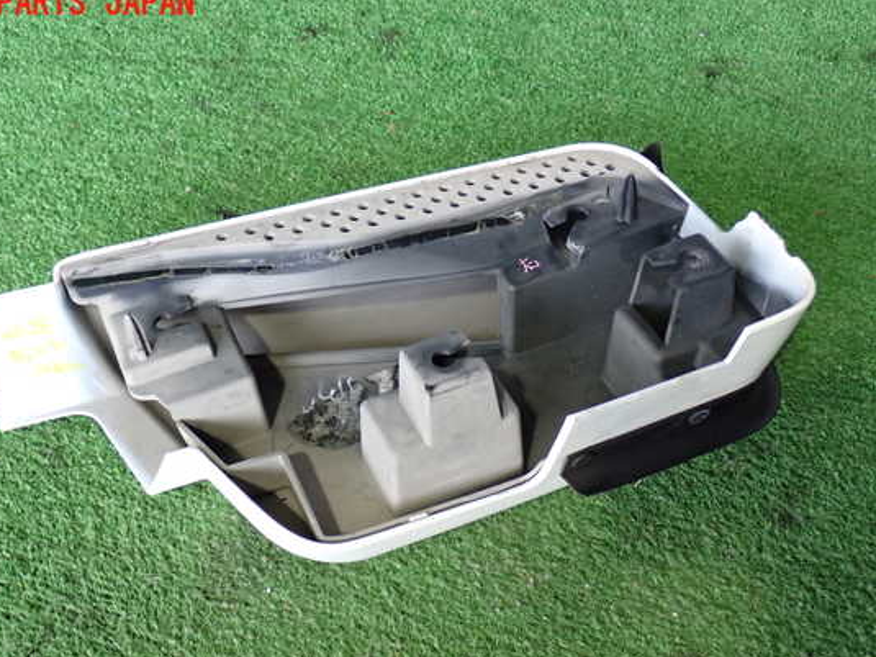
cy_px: 352
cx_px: 388
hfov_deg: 41.2
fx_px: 1164
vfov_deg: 31.5
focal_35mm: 46
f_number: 2.8
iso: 400
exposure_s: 1/40
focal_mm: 7.31
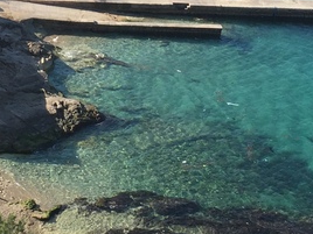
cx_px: 37
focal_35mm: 111
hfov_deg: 17.5
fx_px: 1004
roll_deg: -3.4
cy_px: -21
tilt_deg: -15.6
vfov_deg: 13.1
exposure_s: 1/1236
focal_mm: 4.15
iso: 32
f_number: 2.2
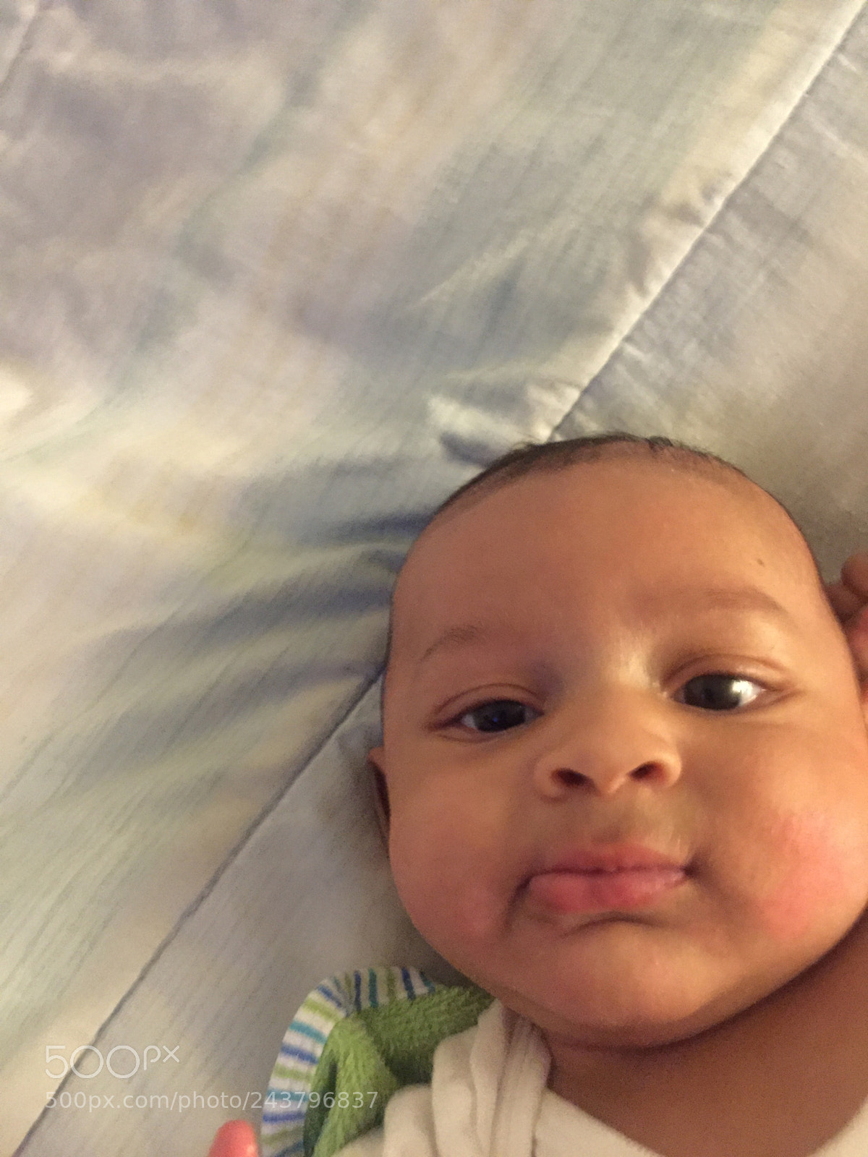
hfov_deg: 48.2
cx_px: 434
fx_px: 970
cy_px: 578
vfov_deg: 61.7
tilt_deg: -53.5
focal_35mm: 29
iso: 800
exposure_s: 1/15
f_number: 2.2
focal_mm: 4.15
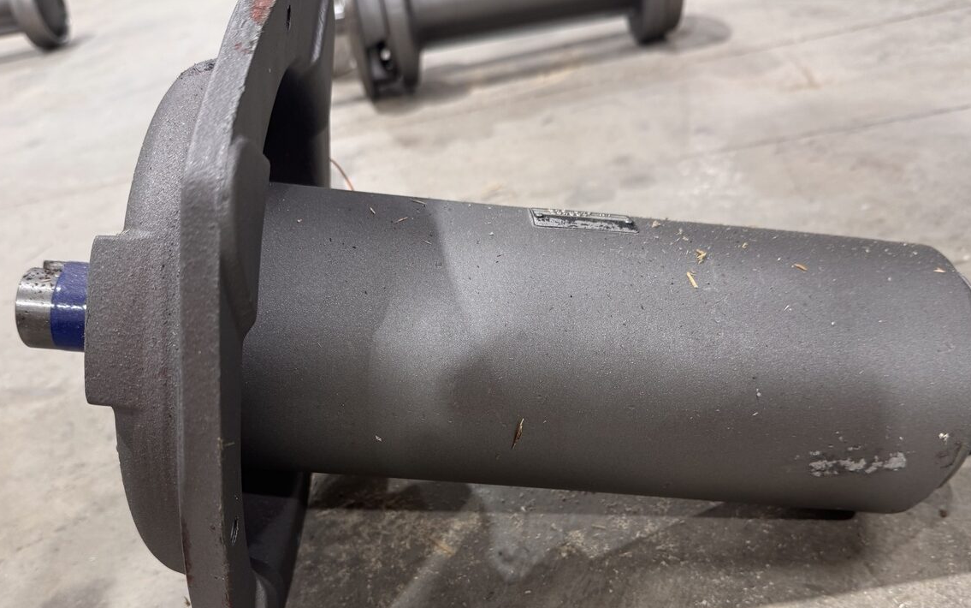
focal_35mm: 32
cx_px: 477
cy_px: 402
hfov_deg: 59.6
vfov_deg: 39.0
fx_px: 847
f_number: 1.78
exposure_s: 1/60
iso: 160
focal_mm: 6.76
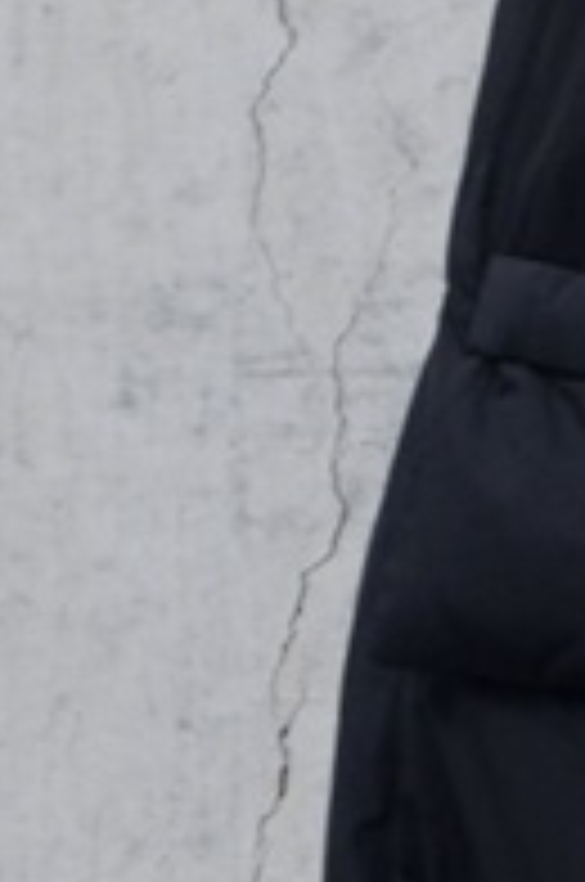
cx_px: 1314
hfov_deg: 2.4
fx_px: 14138
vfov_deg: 3.6
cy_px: -68
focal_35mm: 578
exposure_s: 1/100
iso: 400
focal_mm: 50
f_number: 5.6
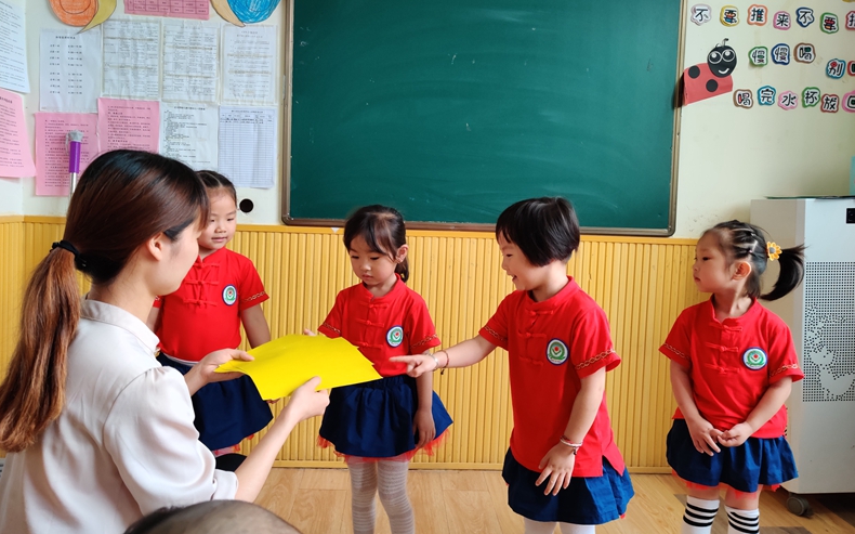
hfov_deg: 64.7
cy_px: 230
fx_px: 675
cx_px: 428
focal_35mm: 29
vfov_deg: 43.0
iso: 640
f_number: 1.65
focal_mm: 4.75
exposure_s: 1/100
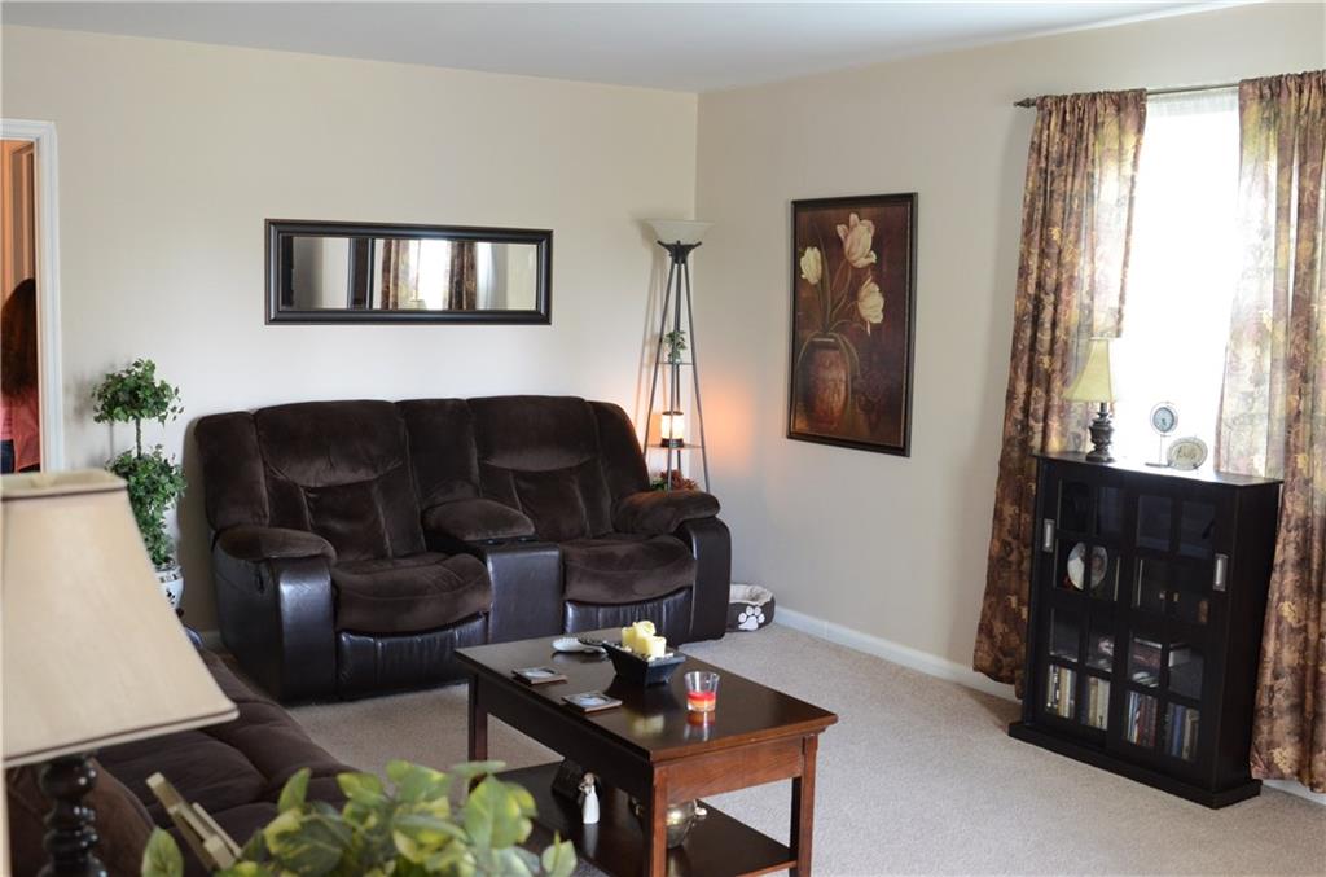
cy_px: 438
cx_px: 663
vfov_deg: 36.7
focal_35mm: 36
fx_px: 1323
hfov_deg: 53.3
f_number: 5
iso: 1600
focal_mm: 24
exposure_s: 1/10
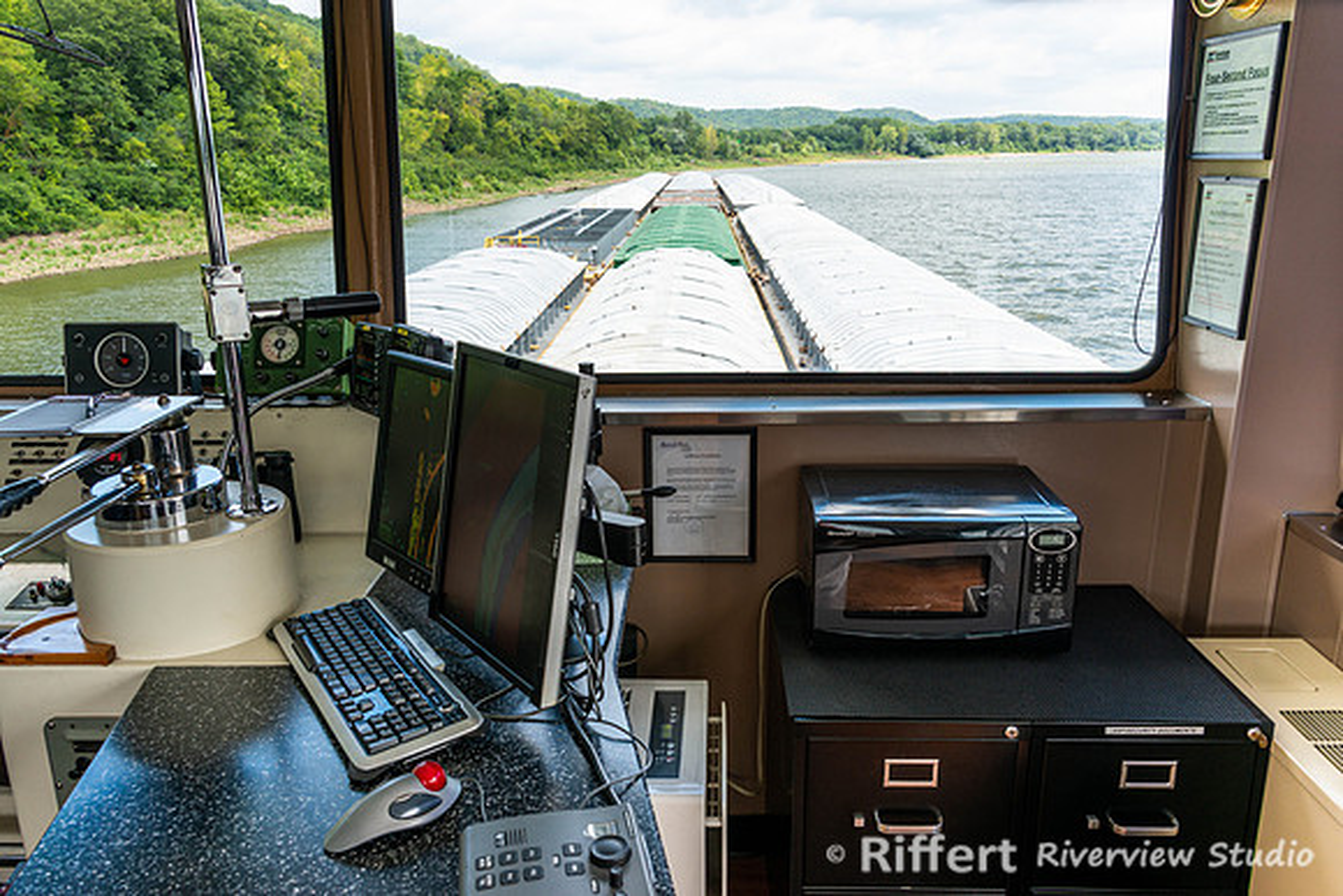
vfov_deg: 46.3
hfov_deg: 65.3
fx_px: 1048
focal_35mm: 28
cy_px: 448
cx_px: 672
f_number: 10
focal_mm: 28
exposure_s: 1/60
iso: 100
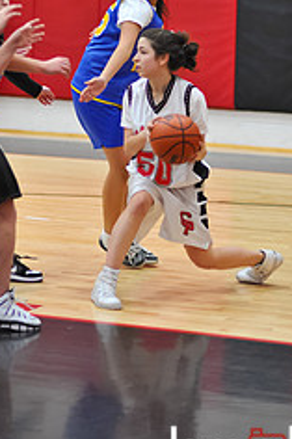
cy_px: 106
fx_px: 1974
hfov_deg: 8.5
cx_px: 131
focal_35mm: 162
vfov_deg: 12.6
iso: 1600
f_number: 2
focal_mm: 85
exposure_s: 1/500
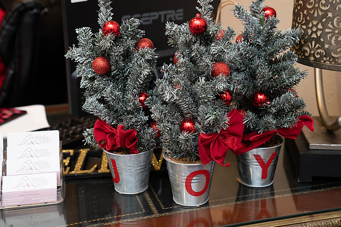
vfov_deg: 26.0
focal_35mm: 52
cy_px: 114
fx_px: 493
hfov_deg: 38.2
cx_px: 170
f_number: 4.5
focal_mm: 52
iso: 640
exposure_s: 1/80
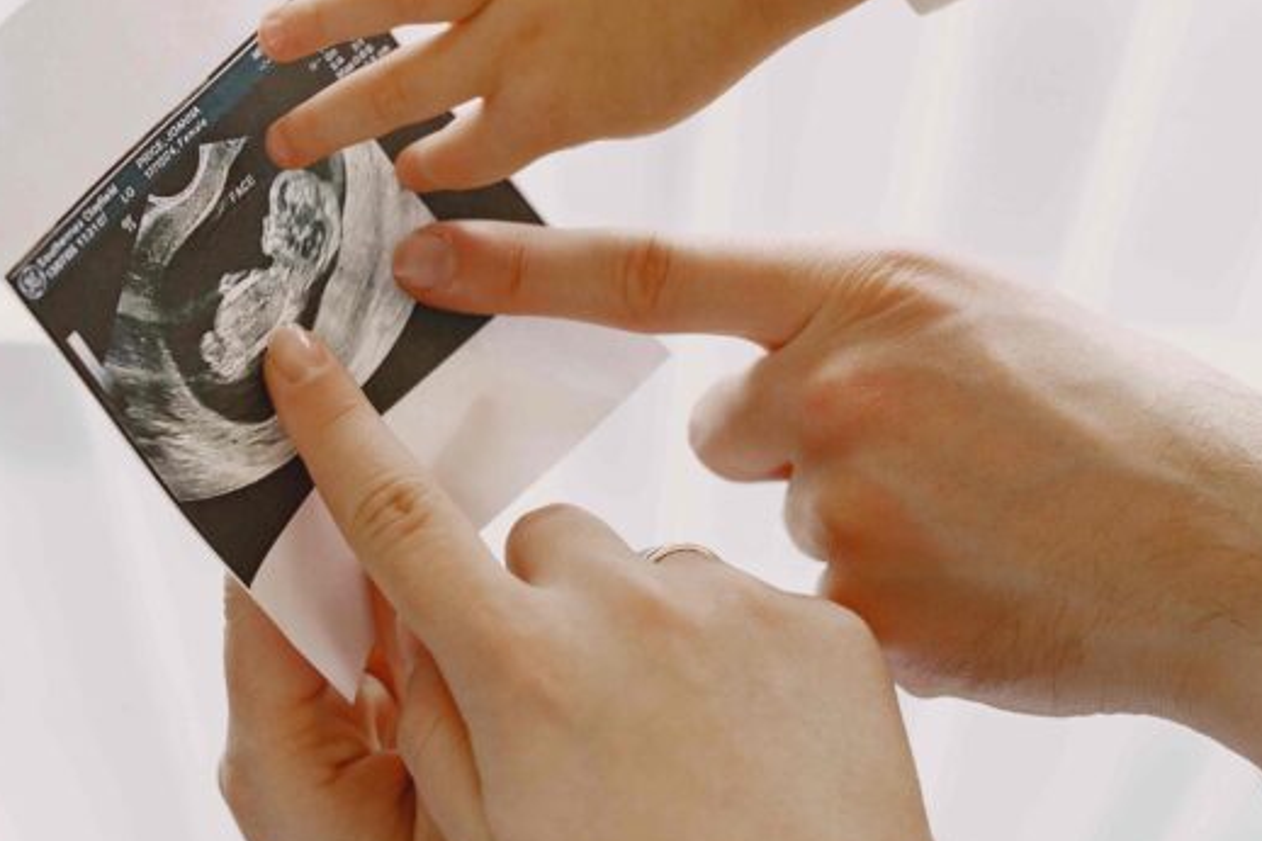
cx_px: 627
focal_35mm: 69
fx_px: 2419
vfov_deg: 19.7
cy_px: 342
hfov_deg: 29.2
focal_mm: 35
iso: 320
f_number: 2.8
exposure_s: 1/320
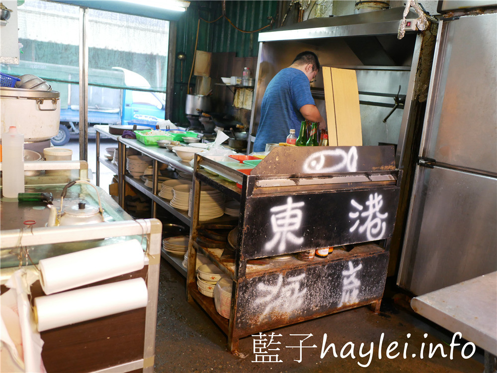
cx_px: 248
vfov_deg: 46.8
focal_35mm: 30
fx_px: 431
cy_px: 186
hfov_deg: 60.0
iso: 800
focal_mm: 15
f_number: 1.7
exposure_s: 1/60
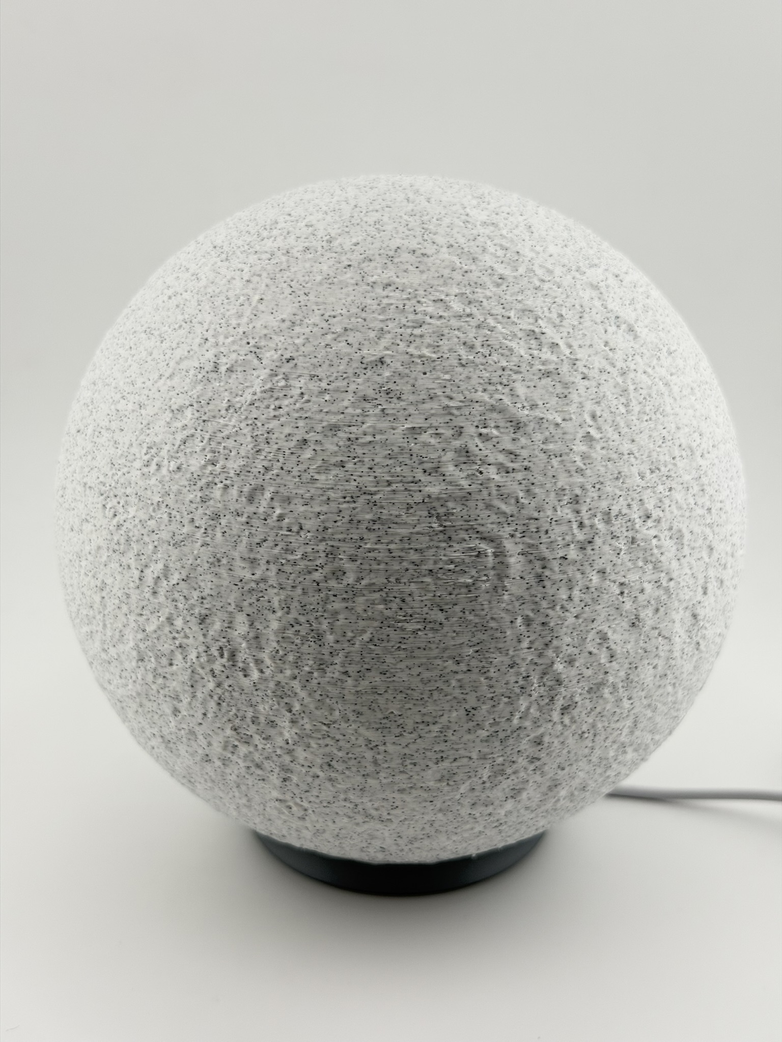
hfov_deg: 30.3
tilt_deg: -18.8
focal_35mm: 48
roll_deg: -0.6
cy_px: 521
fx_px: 1446
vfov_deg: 39.7
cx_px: 391
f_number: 1.78
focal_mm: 6.76
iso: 64
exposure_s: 1/1678
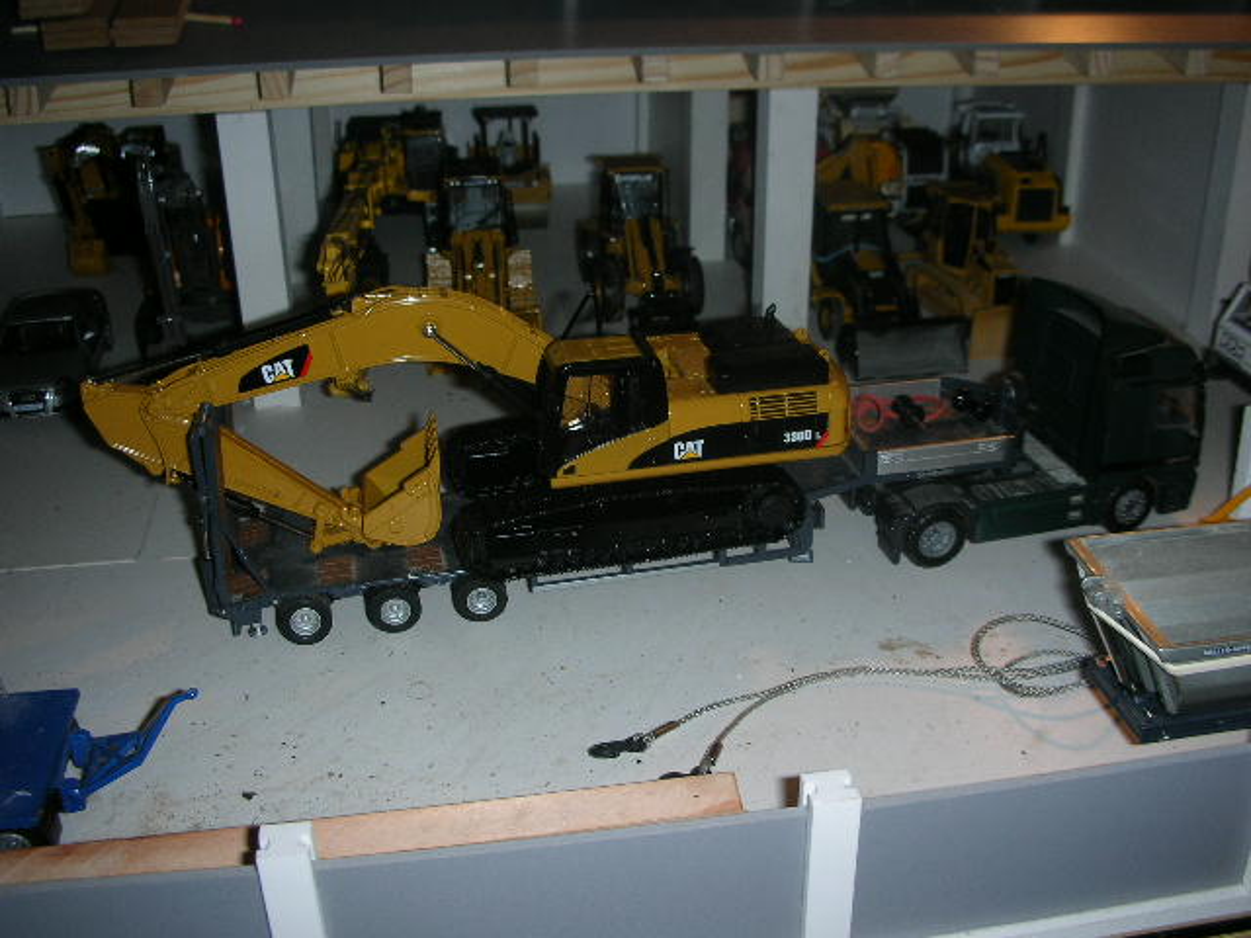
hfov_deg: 52.6
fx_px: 1265
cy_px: 469
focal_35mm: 35
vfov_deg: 40.7
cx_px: 626
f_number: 3
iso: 50
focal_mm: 5.8
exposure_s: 1/60.1
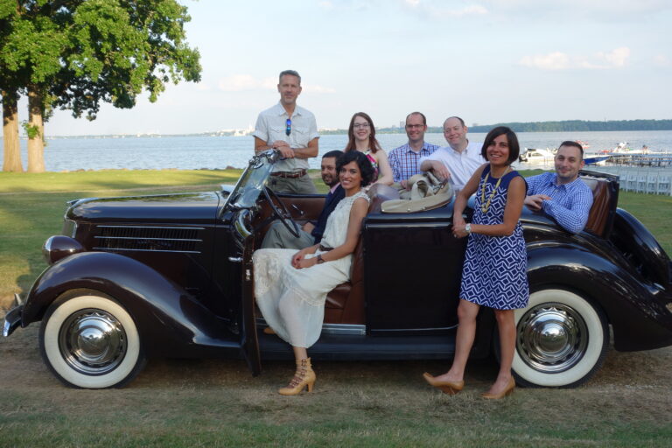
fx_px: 765
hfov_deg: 47.4
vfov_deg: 32.6
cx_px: 336
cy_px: 224
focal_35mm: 41
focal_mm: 15.28
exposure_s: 1/125
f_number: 5.6
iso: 125
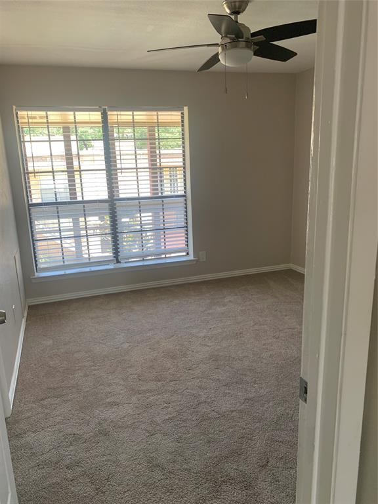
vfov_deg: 67.3
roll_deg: +2.3
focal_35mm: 26
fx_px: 379
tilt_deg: -13.5
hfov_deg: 53.1
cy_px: 252
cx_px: 189
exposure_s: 1/120
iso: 80
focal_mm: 4.25
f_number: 1.8
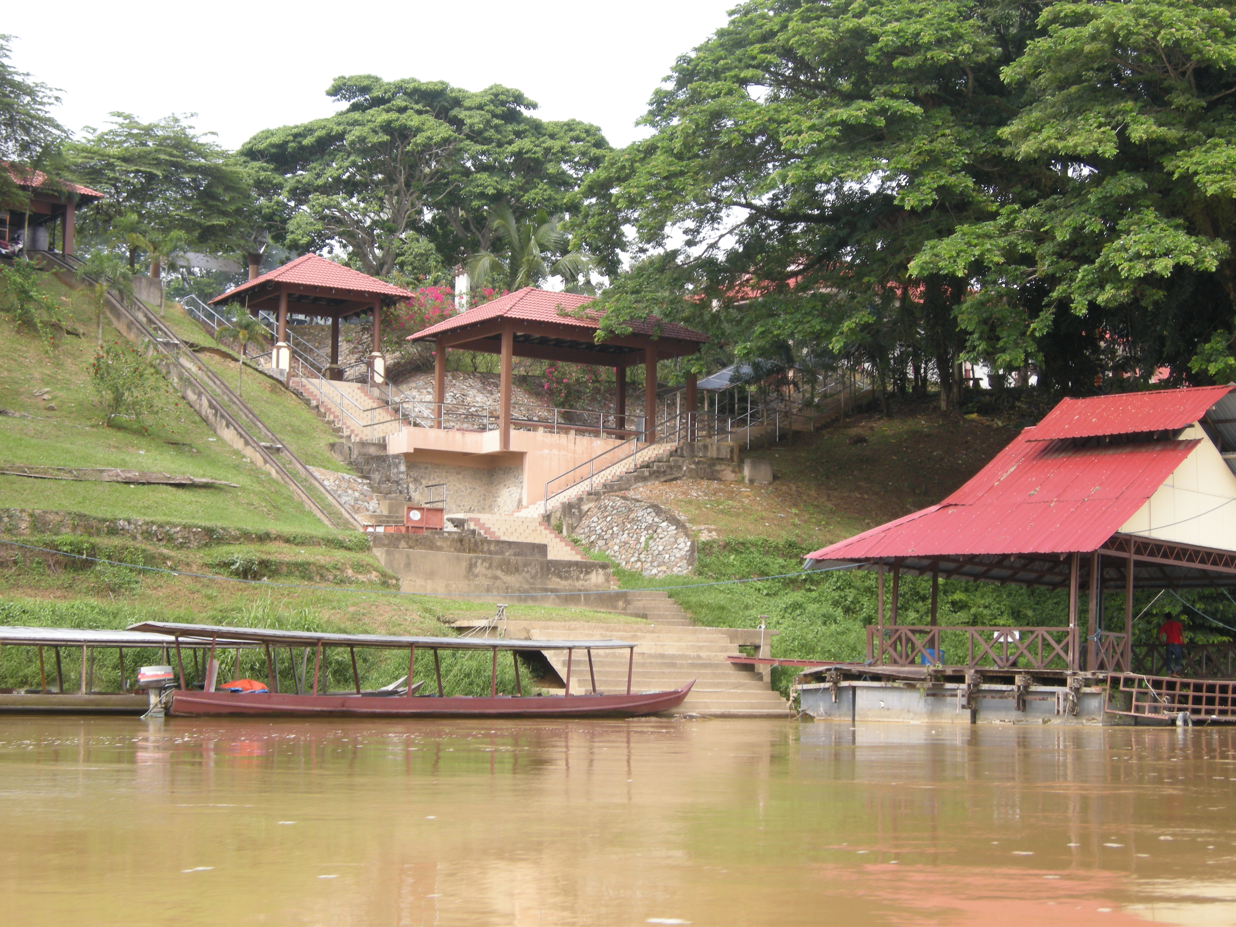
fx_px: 2142
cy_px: 464
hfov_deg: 32.2
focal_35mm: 60
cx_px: 618
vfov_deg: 24.4
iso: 64
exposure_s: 1/120
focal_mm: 12.9
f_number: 4.4
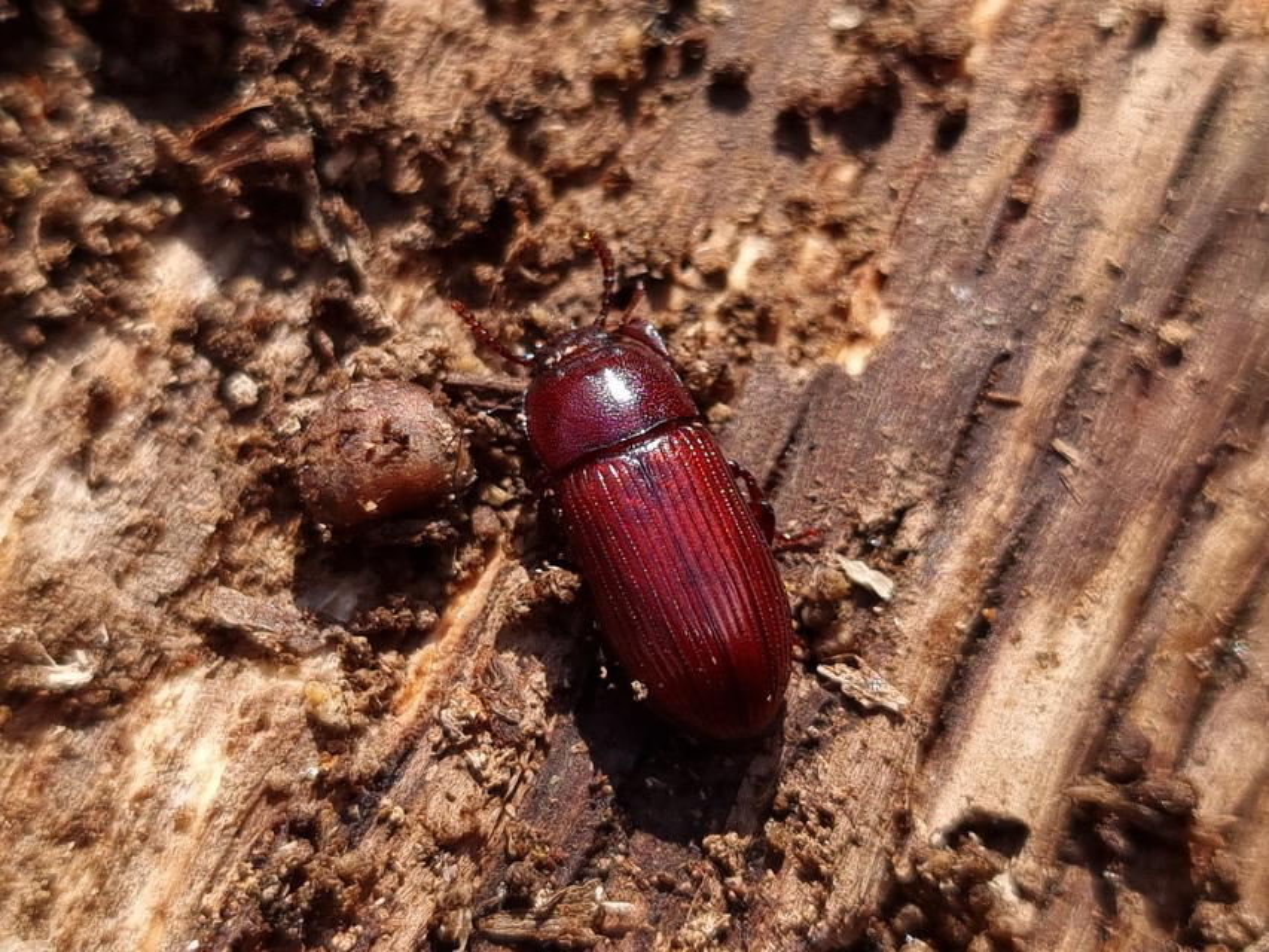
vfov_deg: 53.1
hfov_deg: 67.3
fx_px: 953
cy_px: 476
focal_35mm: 26
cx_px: 634
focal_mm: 5.4
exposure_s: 1/833
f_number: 1.8
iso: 50
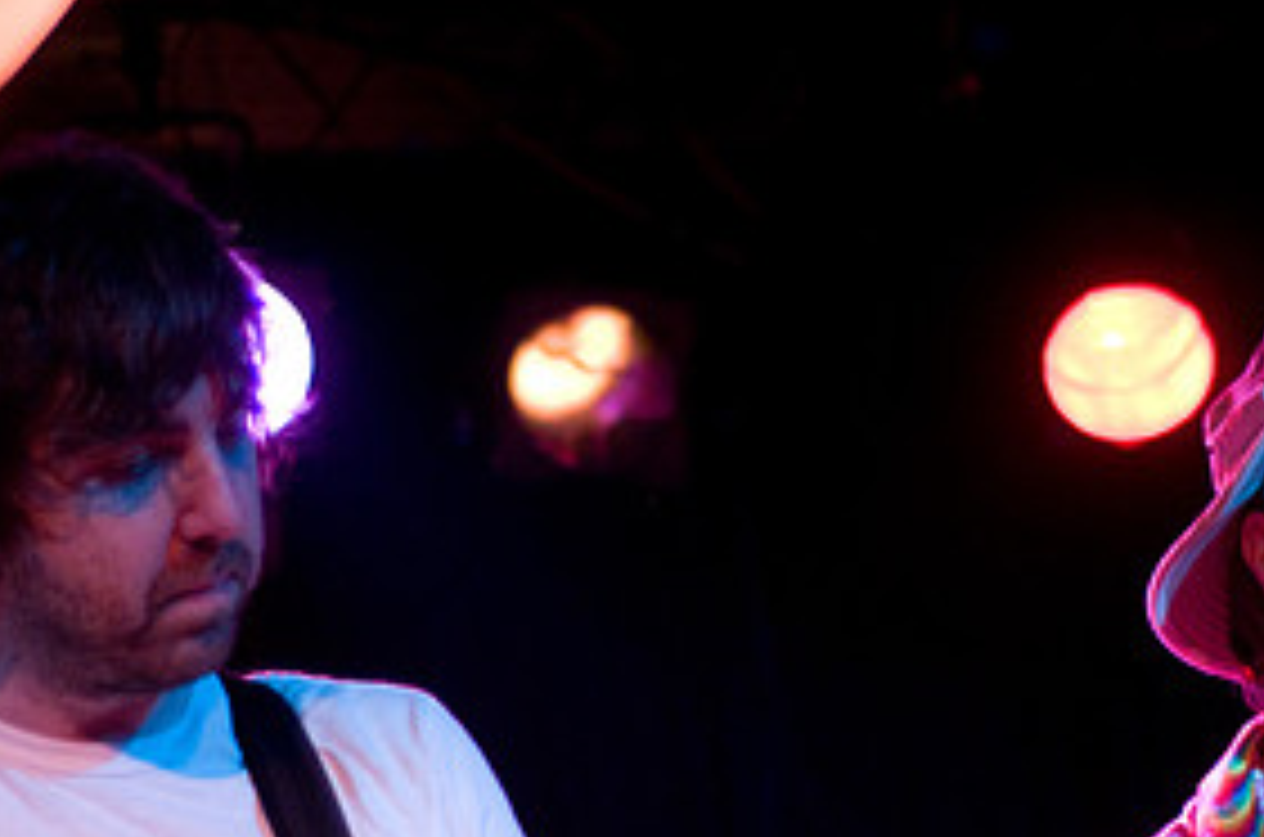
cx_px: 742
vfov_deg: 8.8
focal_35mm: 155
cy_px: 844
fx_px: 5430
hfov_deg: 13.3
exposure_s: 1/50
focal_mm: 50
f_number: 1.8
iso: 1000
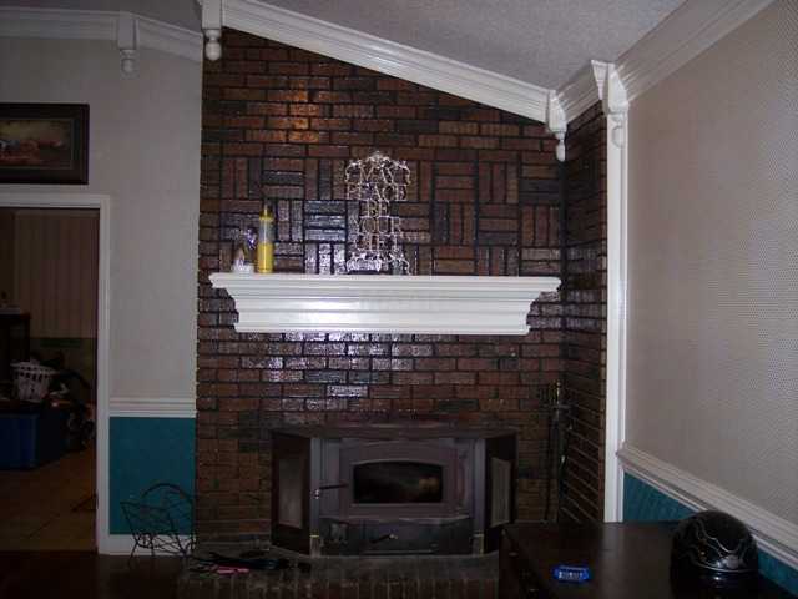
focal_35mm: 39
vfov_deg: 36.8
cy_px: 300
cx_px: 399
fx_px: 899
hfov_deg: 47.9
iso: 140
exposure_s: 1/60
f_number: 2.8
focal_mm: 8
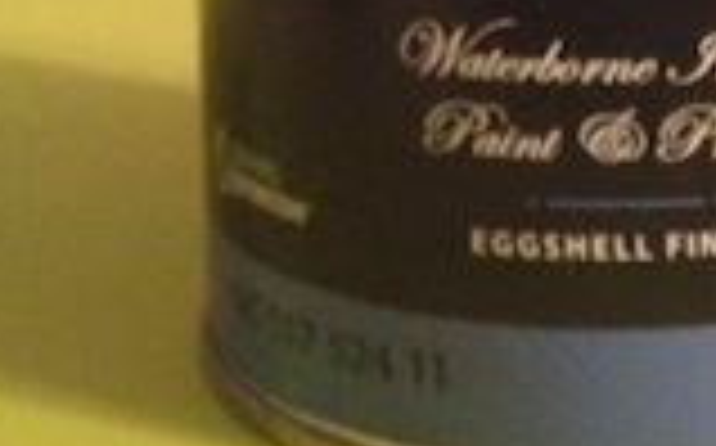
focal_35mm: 105
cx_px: 621
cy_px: -153
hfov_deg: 19.5
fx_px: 2047
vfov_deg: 12.0
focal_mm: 4.28
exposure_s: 1/15
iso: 800
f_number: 2.4
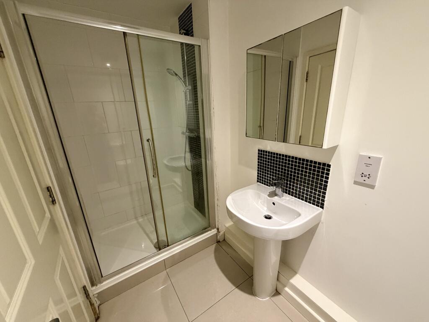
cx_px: 214
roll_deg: +2.8
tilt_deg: -17.4
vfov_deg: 85.7
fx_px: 174
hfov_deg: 102.1
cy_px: 161
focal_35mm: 14
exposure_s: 1/50
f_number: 2.2
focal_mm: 2.22
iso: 400
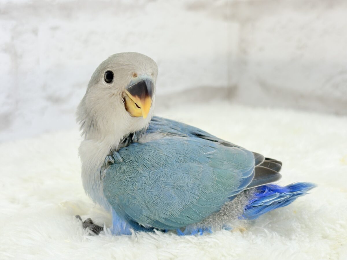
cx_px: 174
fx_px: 521
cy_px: 130
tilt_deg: -9.9
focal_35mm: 52
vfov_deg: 28.0
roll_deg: +3.2
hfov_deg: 36.8
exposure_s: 1/50
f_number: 1.6
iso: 40
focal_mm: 5.96
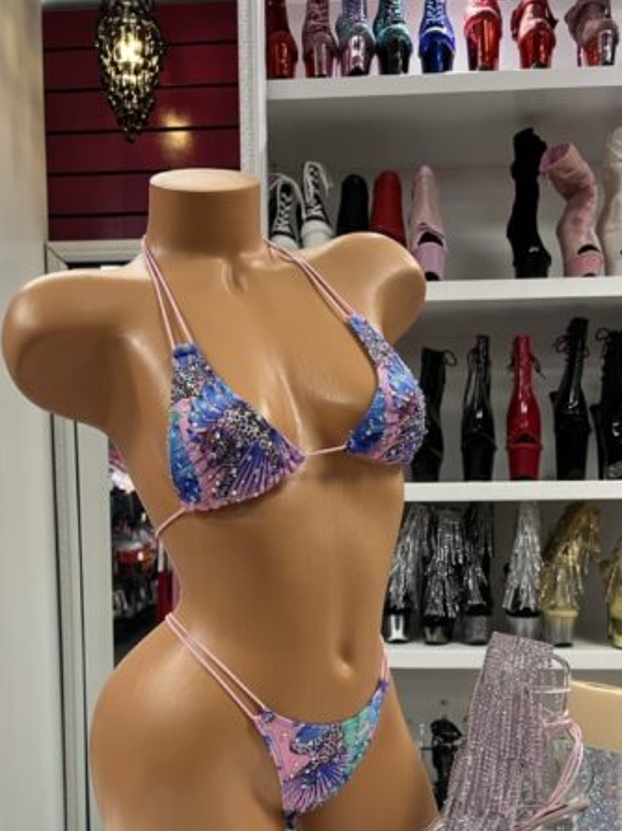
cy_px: 555
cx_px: 339
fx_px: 839
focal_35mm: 35
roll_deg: +1.5
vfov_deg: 51.7
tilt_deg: -3.4
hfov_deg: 40.6
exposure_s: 1/60
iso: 125
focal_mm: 5.7
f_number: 1.5
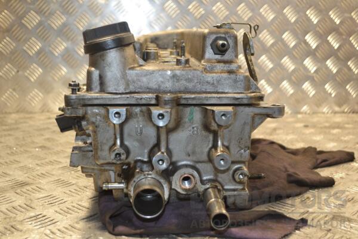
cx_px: 179
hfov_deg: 43.6
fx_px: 447
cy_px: 120
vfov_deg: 29.9
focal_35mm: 45
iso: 500
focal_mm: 30
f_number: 4.5
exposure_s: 1/60
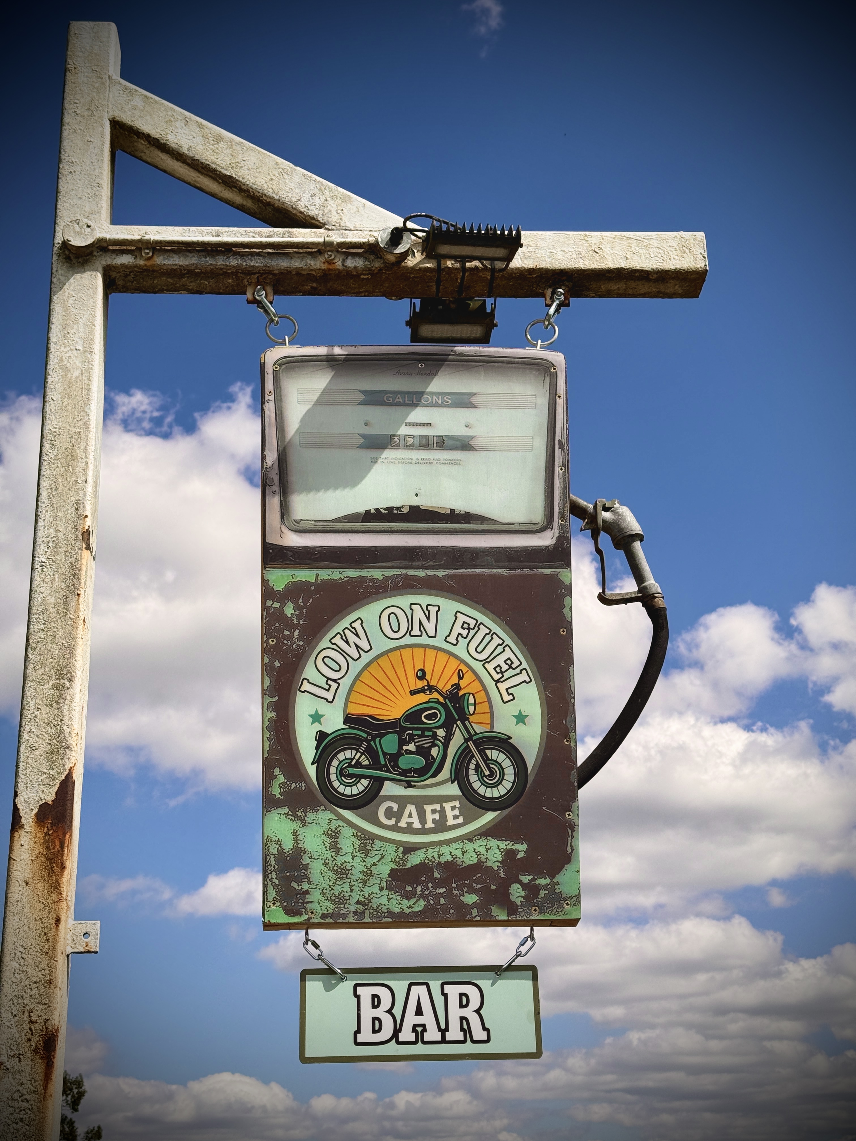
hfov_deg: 30.3
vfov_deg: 39.7
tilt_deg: +24.7
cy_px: 570
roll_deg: +2.0
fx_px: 1583
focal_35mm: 48
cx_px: 428
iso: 64
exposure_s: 1/8772
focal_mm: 6.76
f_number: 1.78
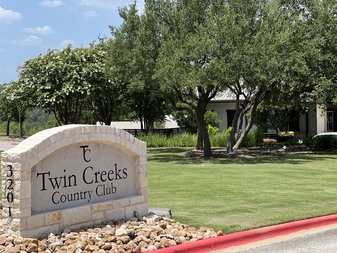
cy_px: 126
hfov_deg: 25.3
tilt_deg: -1.5
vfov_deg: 19.1
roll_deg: +2.0
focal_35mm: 77
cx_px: 168
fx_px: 750
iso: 32
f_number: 2.8
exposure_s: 1/449
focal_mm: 9
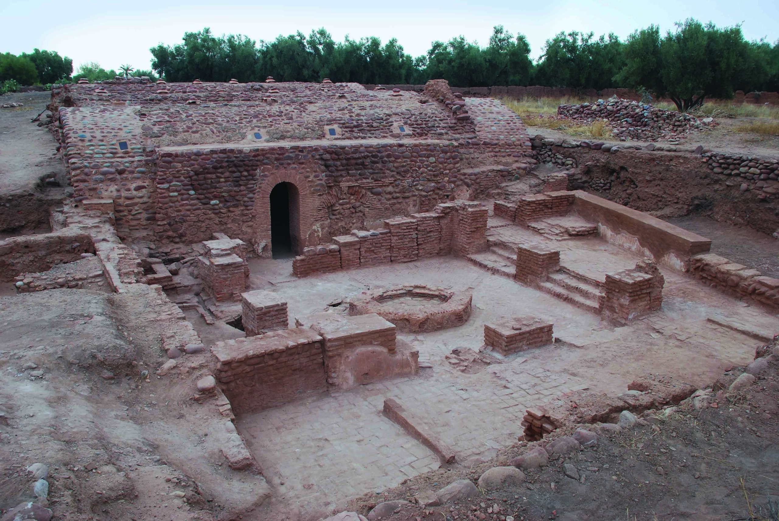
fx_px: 650
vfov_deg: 43.7
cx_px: 390
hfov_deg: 61.9
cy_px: 260
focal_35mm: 30
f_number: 5
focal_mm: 20
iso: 200
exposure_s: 1/60
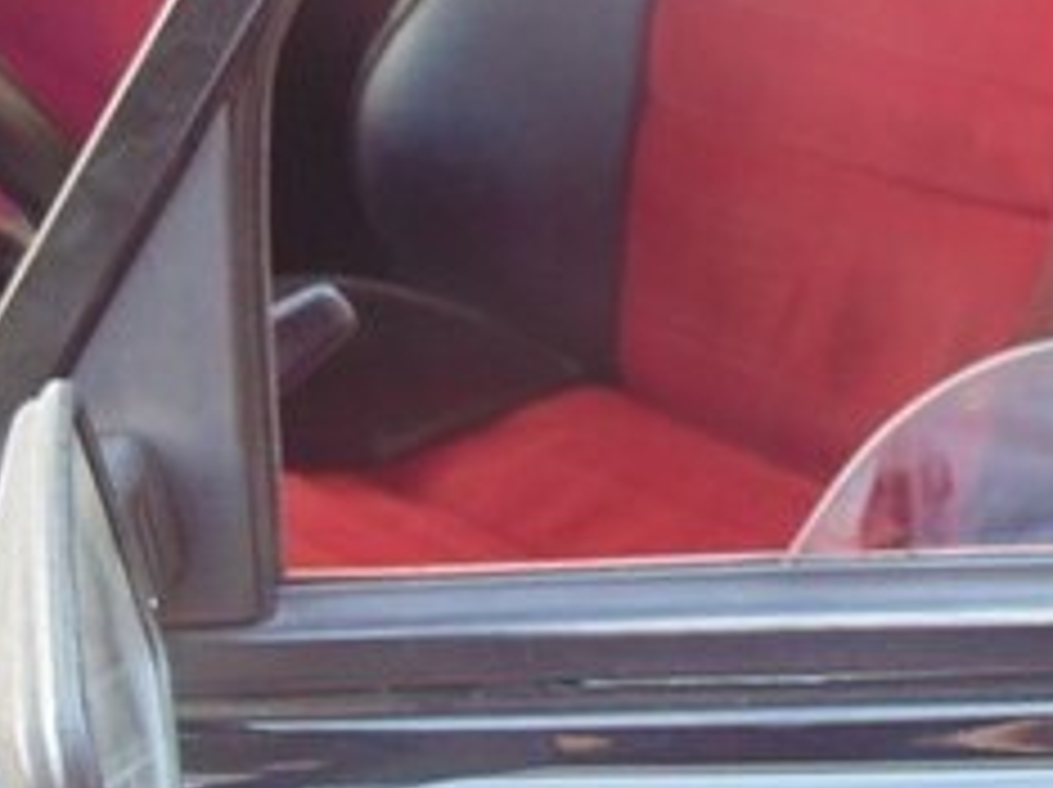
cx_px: 1004
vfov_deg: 14.7
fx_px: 2917
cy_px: -241
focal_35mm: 96
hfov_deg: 20.0
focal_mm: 6.1
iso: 100
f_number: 3.3
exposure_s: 1/30
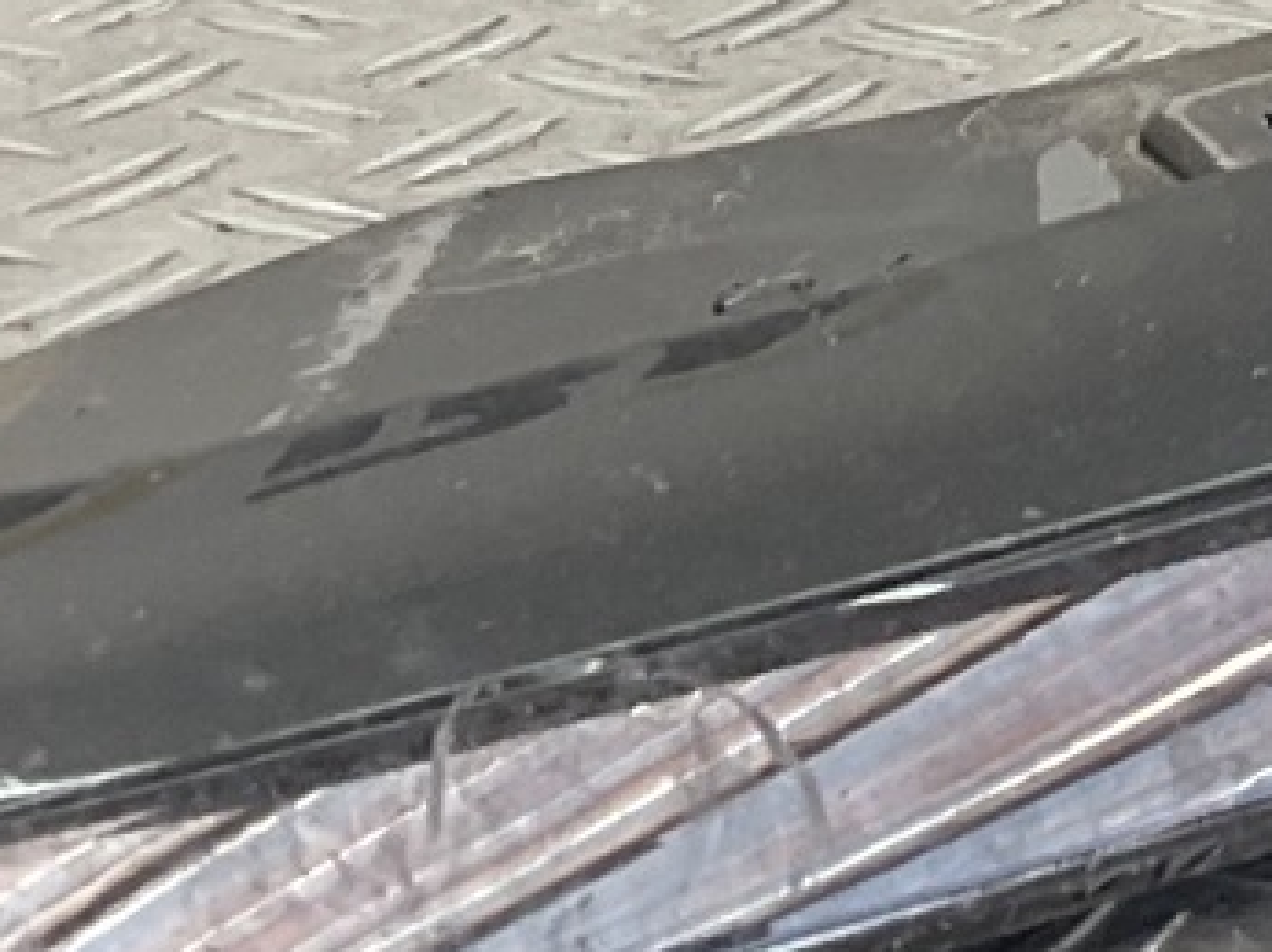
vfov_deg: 8.4
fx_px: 6206
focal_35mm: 169
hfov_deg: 11.1
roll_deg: +0.7
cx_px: 2055
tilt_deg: -11.0
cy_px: -901
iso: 25
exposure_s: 1/100
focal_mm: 3
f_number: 1.8
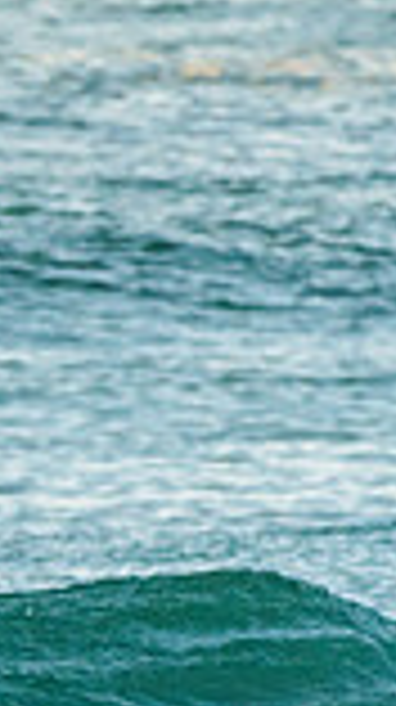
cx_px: -302
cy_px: 816
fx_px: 36162
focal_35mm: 1932
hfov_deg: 0.6
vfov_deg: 1.1
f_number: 5.6
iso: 800
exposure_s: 1/1600
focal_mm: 500
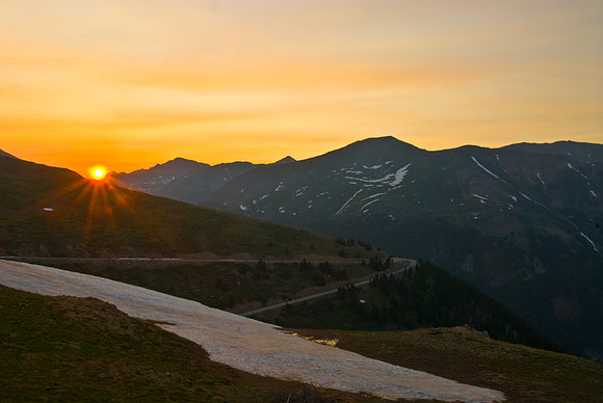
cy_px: 202
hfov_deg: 57.2
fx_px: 553
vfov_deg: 40.1
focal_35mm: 33
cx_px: 302
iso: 100
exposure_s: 1/5
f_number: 22
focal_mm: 22
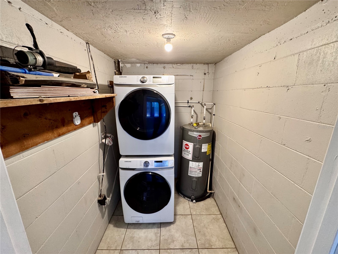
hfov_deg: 102.1
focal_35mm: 14
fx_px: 137
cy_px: 127
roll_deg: -0.7
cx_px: 169
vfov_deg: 85.7
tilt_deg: -14.1
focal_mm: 2.22
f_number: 2.2
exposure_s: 1/60
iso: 500
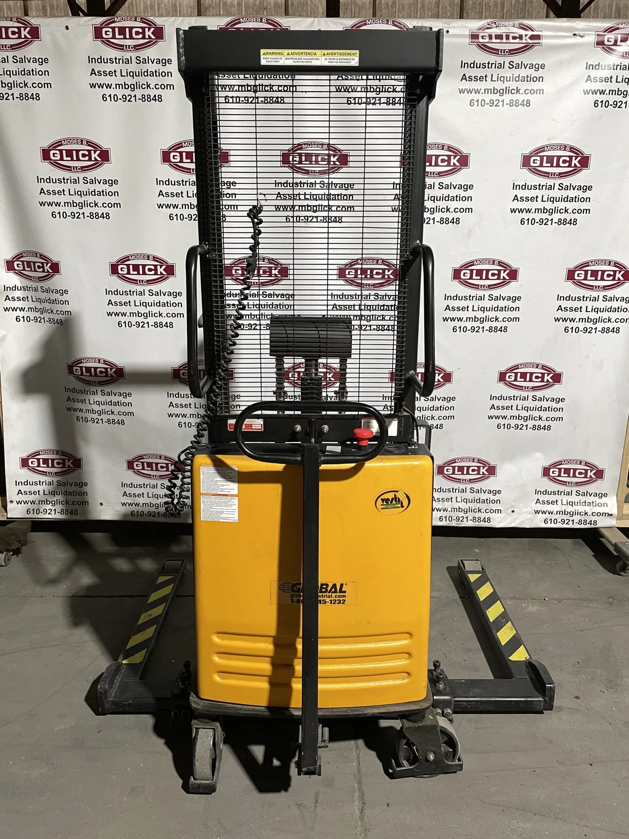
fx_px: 630
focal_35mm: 26
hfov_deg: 53.1
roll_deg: +0.4
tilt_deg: -14.4
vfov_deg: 67.3
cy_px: 420
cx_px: 314
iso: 200
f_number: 1.6
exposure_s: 1/60
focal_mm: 4.2
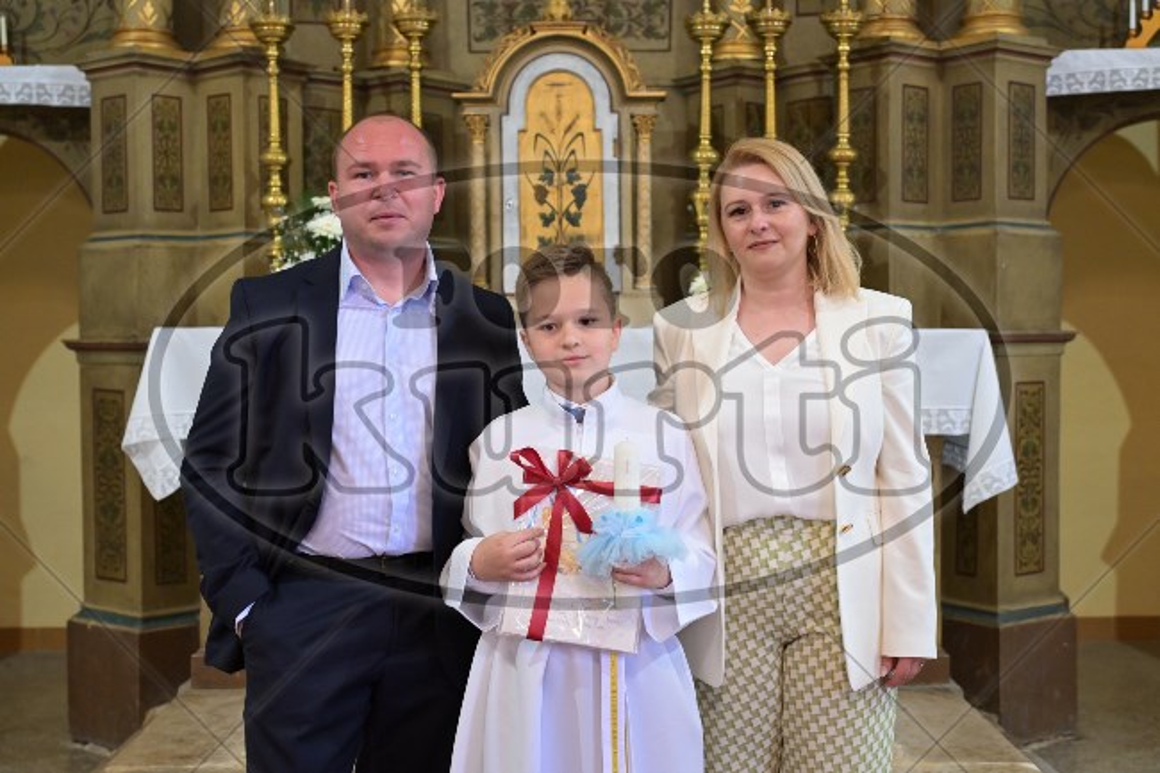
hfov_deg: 41.1
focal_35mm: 48
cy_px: 386
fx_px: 1546
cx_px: 580
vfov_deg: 28.1
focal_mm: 48
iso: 4000
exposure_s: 1/125
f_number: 4.5
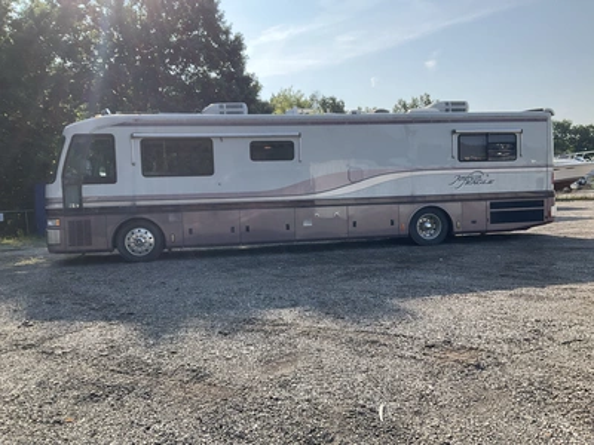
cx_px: 297
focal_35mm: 29
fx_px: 498
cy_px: 222
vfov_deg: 48.2
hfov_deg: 61.7
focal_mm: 3
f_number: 1.8
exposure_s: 1/1015
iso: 25
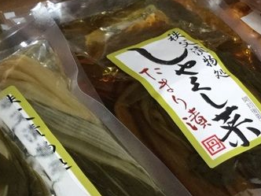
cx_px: 71
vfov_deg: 18.4
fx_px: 573
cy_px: 230
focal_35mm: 76
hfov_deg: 25.4
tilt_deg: -54.0
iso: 100
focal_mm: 3.3
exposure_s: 1/30
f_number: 2.4
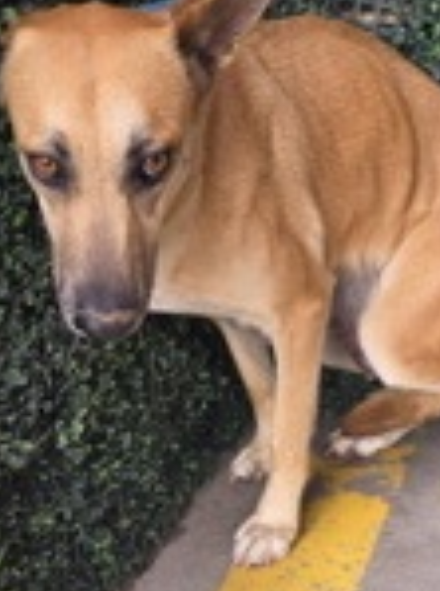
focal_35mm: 65
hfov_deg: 22.5
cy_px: 496
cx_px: 200
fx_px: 1106
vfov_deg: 29.0
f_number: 1.7
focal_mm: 6.3
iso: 80
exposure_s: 1/180
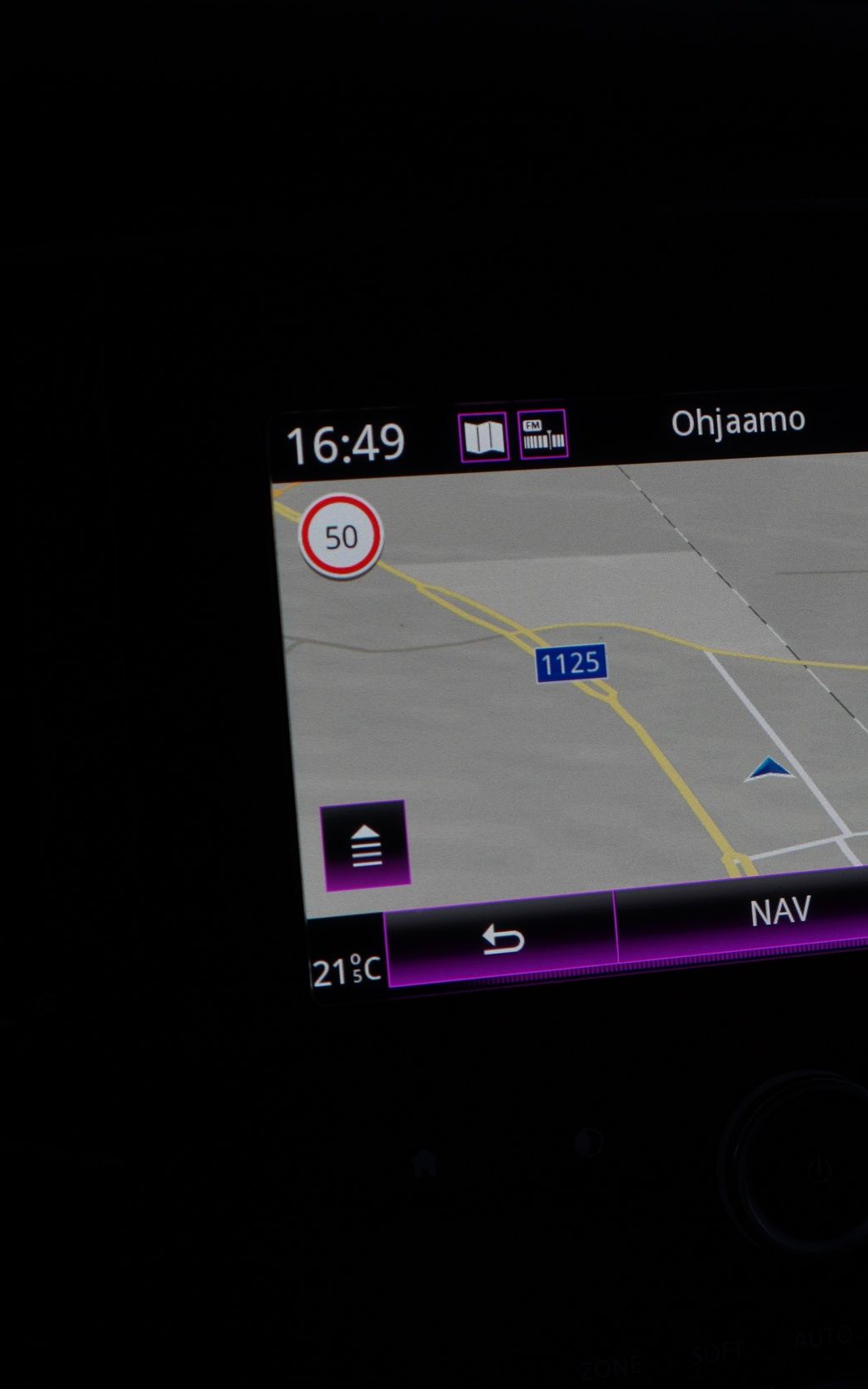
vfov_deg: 29.8
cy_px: 694
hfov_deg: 18.5
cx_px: 795
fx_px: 2611
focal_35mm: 69
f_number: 4
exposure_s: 1/60
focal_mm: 30
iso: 100
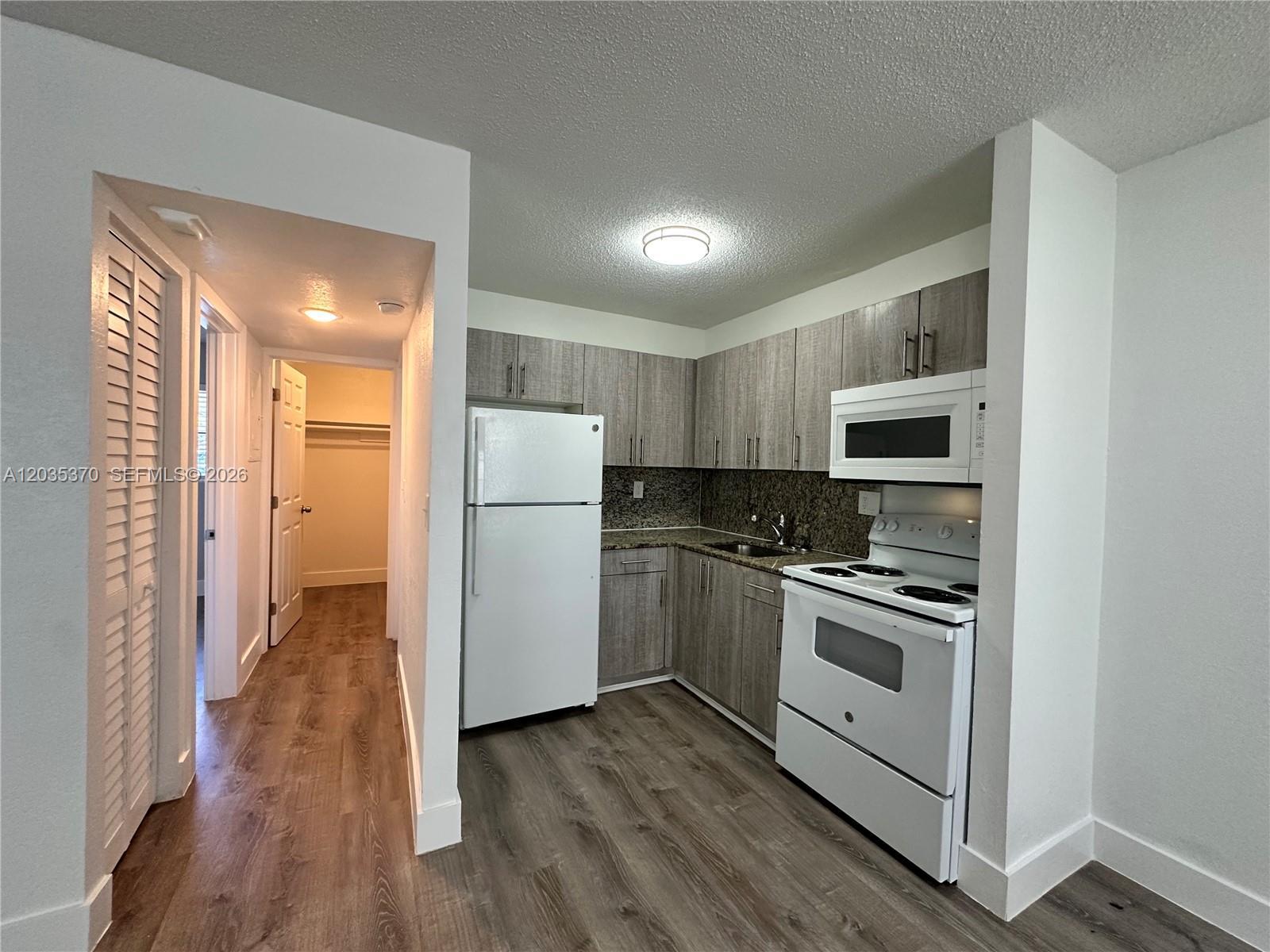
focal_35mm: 14
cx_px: 635
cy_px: 476
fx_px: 514
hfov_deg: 102.1
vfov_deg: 85.7
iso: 250
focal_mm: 2.22
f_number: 2.2
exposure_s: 1/120
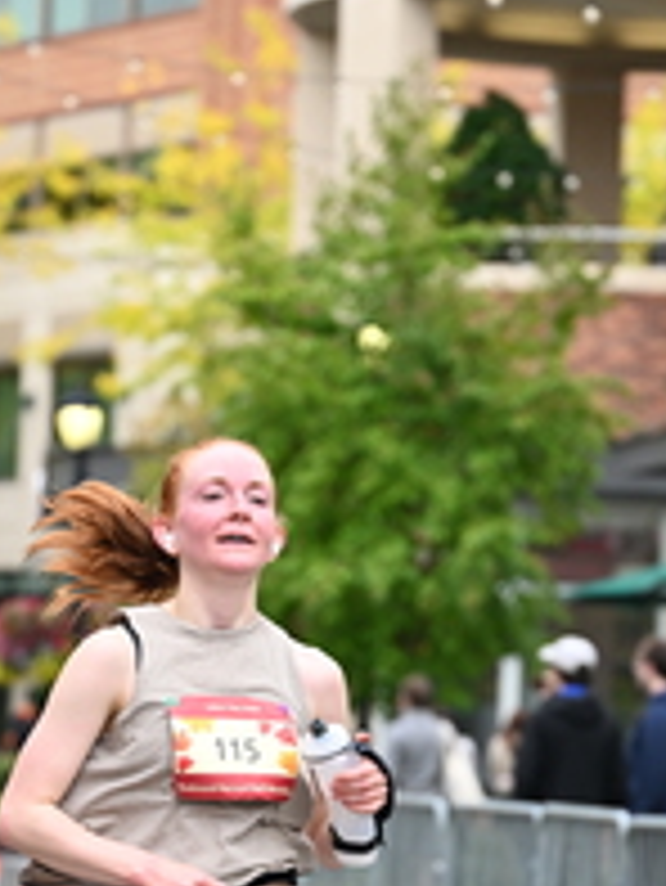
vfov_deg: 9.3
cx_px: 385
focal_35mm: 212
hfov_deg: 7.0
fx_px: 5433
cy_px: 562
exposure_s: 1/2000
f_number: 2.8
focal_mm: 79
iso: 640
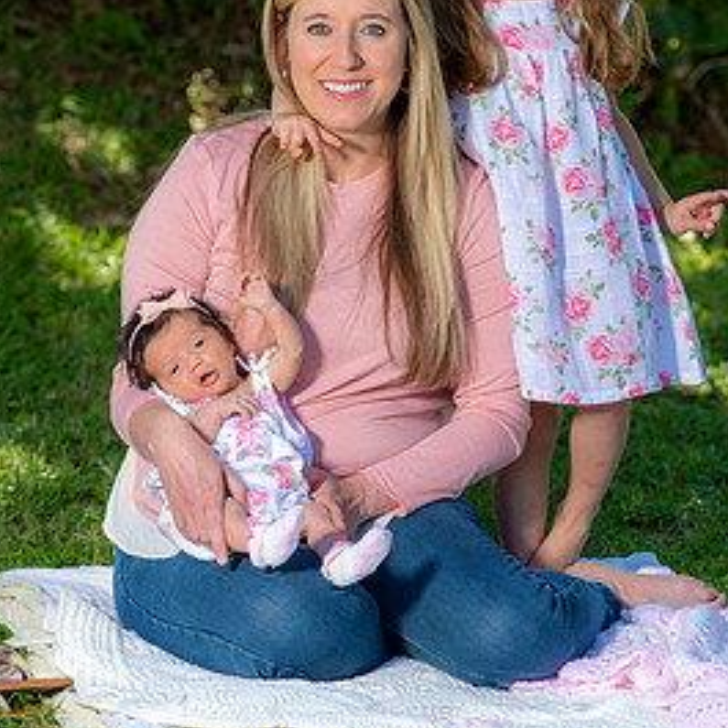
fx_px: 6519
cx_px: 394
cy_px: 330
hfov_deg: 6.4
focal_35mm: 274
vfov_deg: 6.4
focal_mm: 190
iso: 100
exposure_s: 1/160
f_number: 5.6
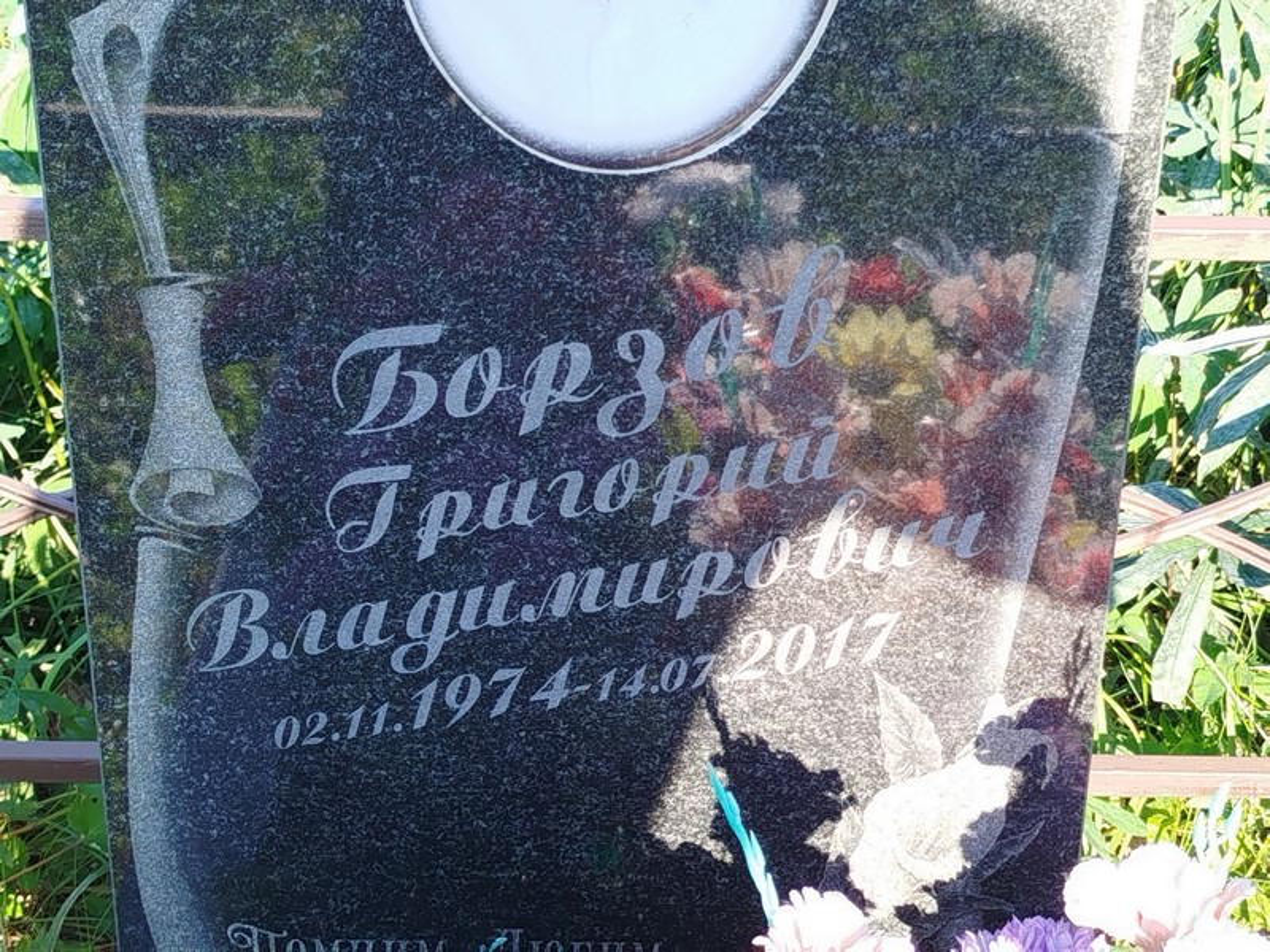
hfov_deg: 28.2
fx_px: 2531
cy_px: 476
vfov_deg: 21.3
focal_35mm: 69
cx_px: 635
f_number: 1.7
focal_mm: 5.31
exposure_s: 1/158
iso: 50
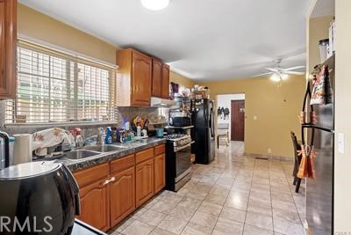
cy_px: 105
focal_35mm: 18
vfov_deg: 67.2
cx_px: 155
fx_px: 176
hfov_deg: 89.6
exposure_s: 30
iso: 50
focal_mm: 16
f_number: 22
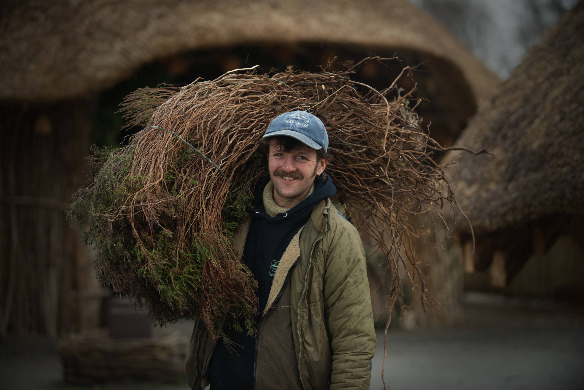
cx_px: 292
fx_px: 2272
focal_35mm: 140
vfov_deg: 9.8
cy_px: 195
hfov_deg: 14.6
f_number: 3.2
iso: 125
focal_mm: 140
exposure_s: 1/250
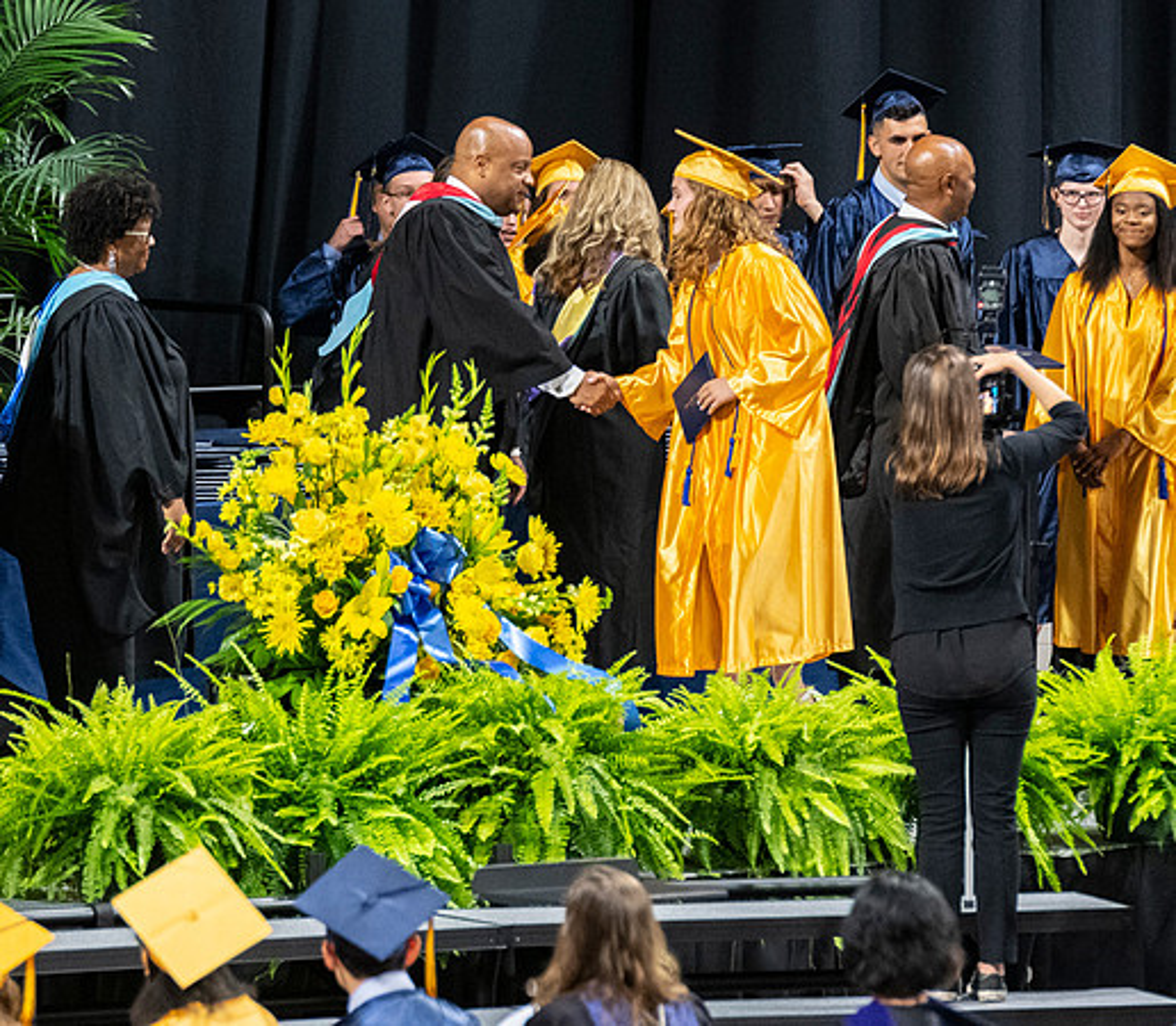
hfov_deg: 4.7
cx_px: 390
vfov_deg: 4.1
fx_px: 14429
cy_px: 449
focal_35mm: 400
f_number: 4
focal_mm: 190
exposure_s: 1/200
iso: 2000
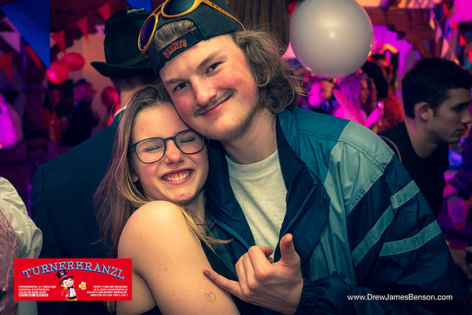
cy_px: 158
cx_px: 236
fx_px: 682
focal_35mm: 52
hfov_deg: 38.2
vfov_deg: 26.0
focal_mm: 35
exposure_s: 1/60
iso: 2800
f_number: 4.2
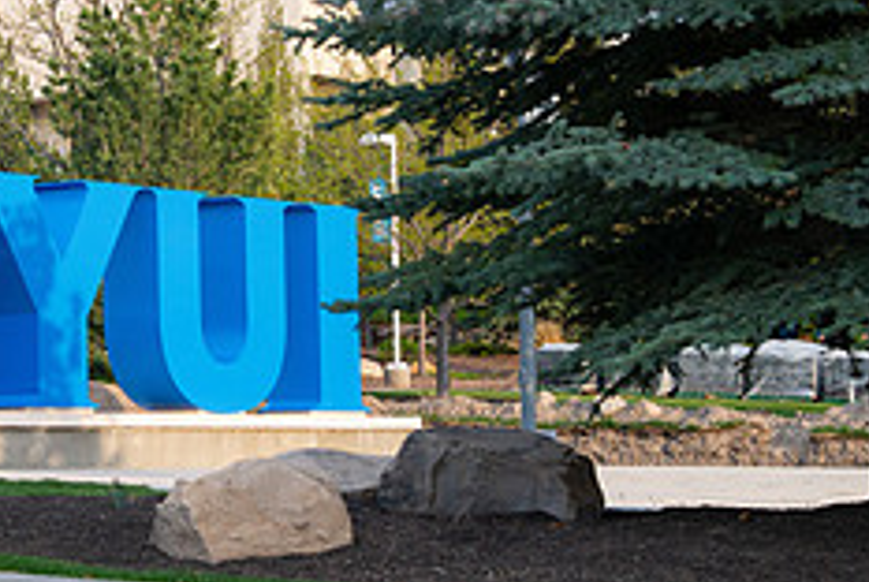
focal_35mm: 141
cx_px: -4
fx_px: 3408
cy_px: 200
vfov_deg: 9.8
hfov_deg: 14.3
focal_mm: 55
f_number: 5
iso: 450
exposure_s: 1/400
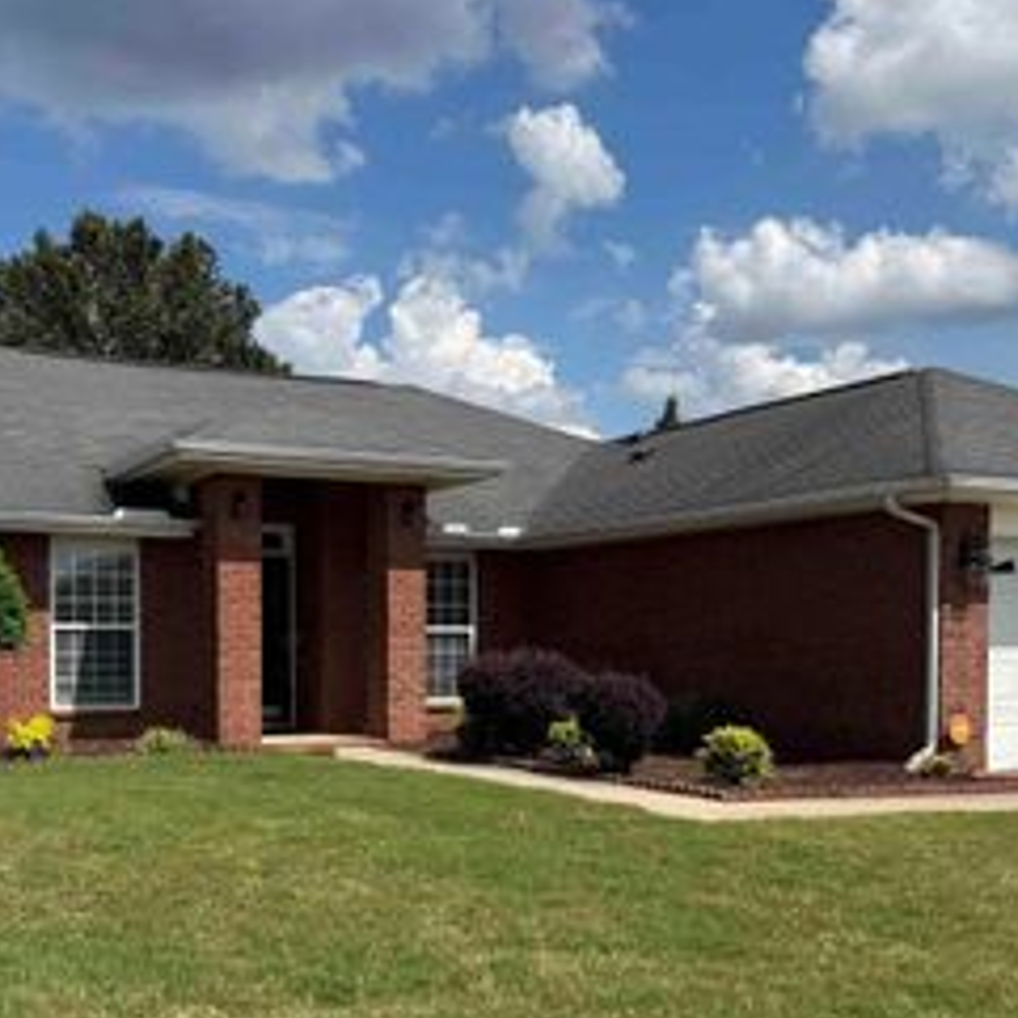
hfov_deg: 38.1
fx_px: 1464
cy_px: 686
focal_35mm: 44
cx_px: 372
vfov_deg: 37.9
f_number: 1.78
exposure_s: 1/5814
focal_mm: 6.76
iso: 80
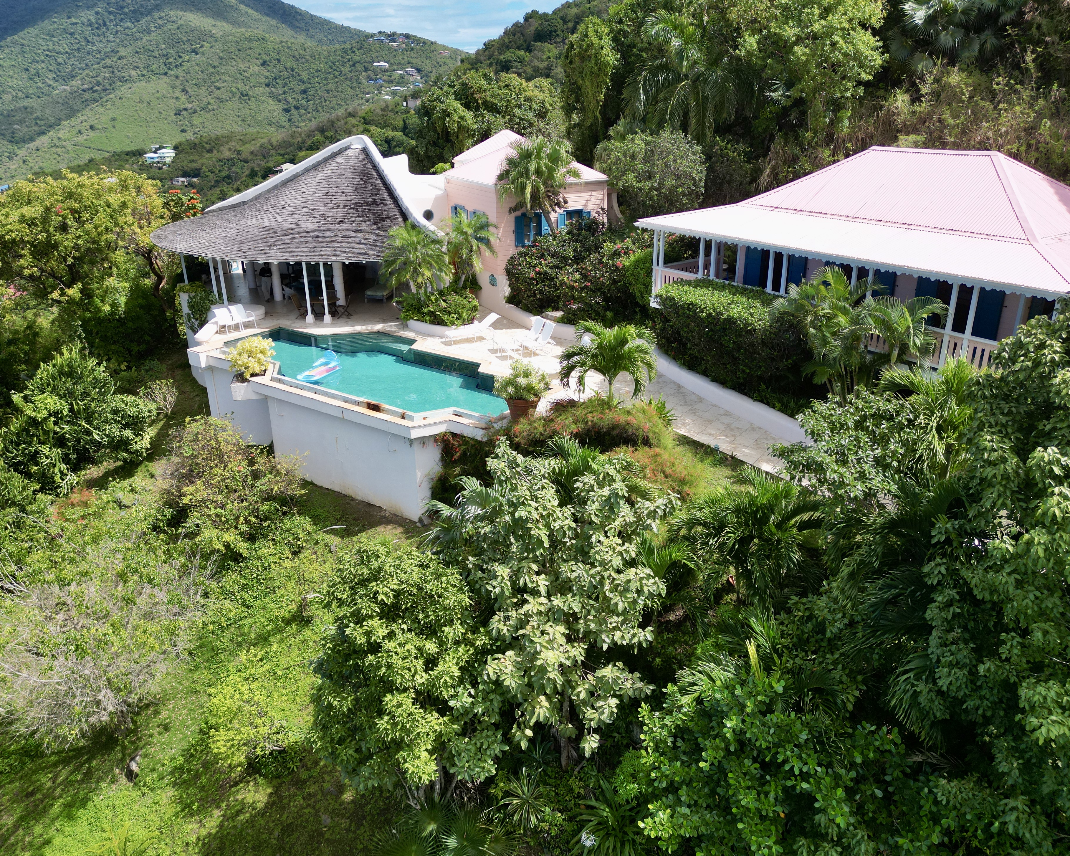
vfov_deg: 54.9
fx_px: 823
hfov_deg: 66.0
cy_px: 430
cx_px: 546
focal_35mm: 26
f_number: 1.7
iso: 100
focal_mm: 6.72
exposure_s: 1/2500
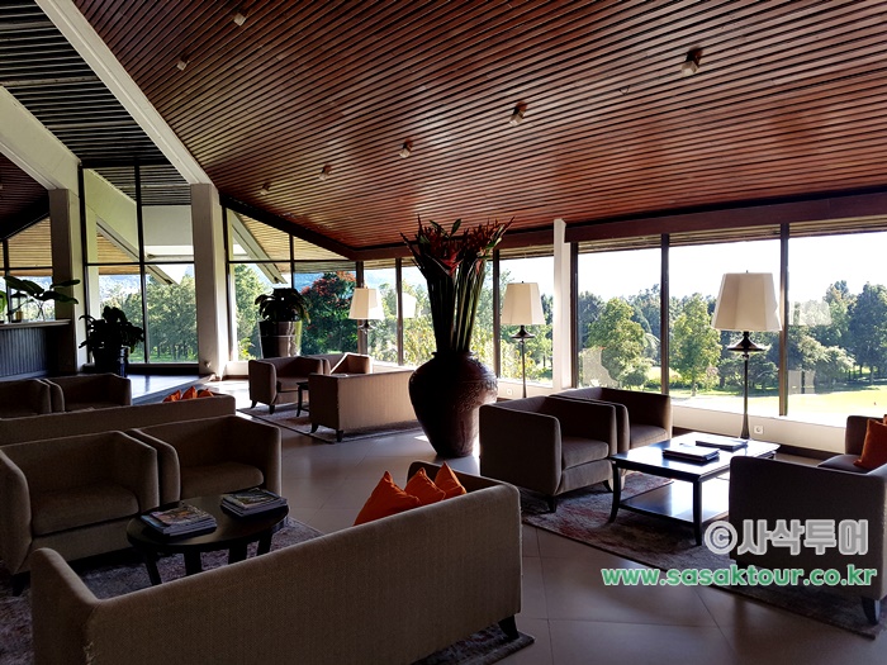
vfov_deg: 53.1
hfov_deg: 67.3
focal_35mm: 26
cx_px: 444
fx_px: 666
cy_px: 332
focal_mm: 4.2
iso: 50
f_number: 1.7
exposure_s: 1/226
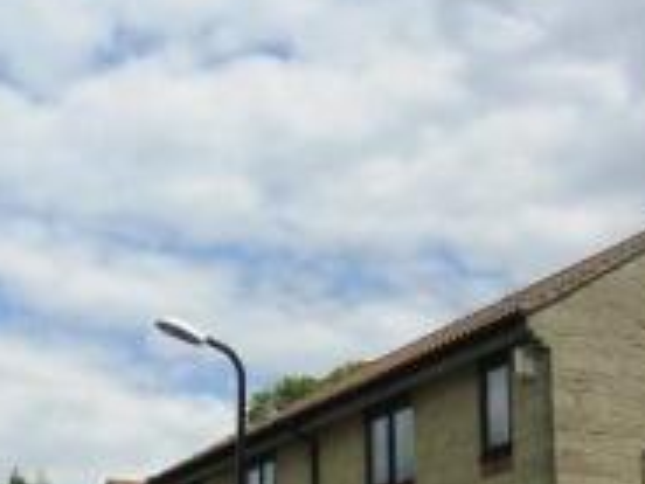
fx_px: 1472
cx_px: 317
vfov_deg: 18.2
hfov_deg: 24.7
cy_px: 493
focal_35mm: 79
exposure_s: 1/640
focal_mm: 4.5
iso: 160
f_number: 7
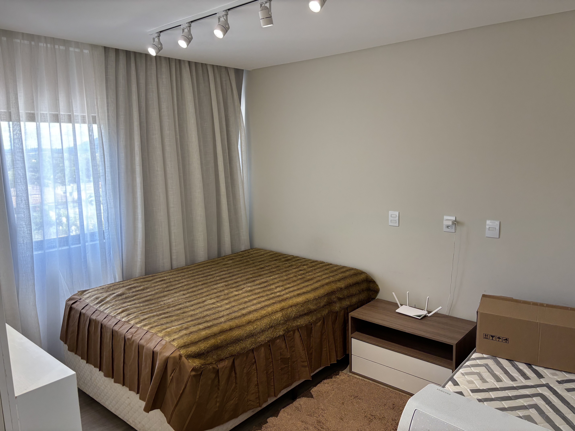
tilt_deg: -8.2
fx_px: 432
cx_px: 288
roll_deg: +1.2
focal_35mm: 26
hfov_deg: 67.3
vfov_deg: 53.1
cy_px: 216
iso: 100
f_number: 1.6
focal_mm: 5.96
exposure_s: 1/120
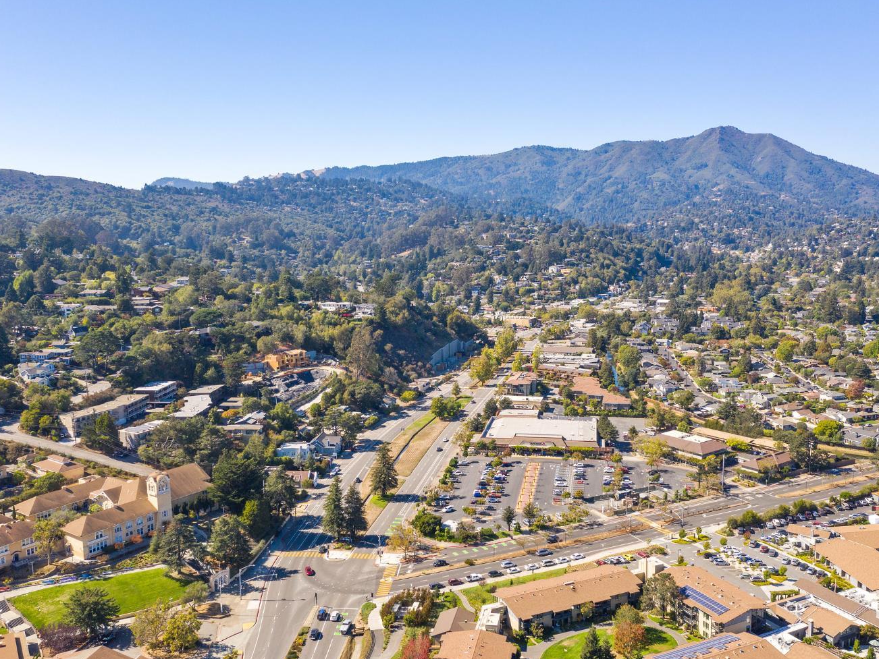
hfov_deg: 58.3
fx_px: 787
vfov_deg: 45.5
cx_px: 458
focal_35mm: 31
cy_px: 335
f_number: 5.6
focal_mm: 10.26
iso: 100
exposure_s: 1/50
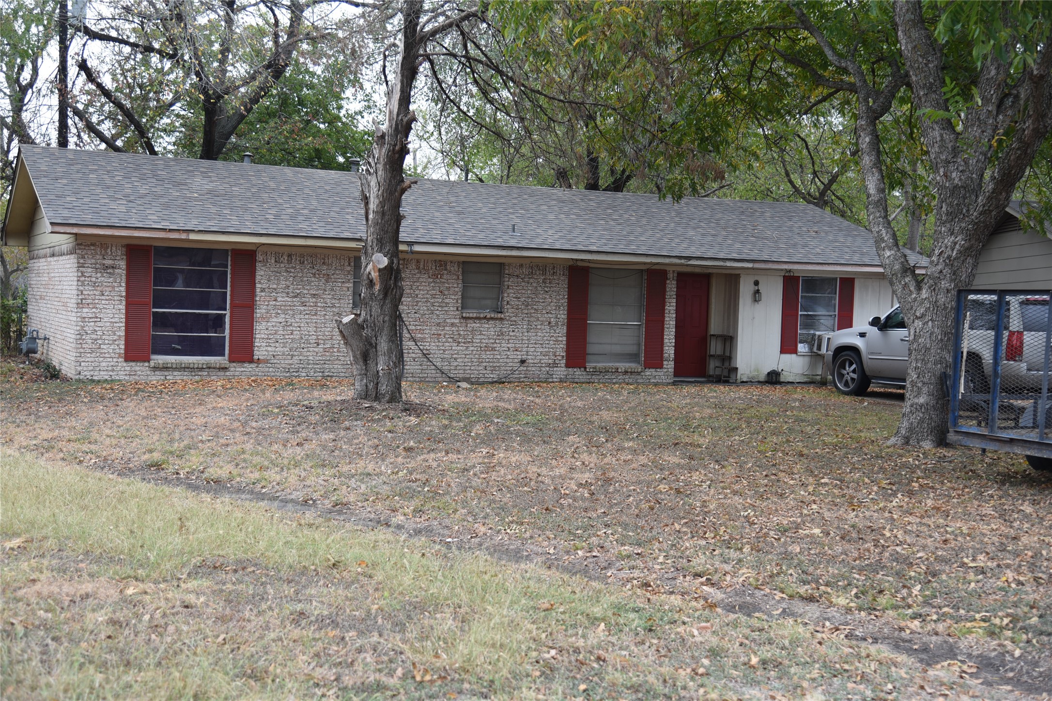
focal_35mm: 48
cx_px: 526
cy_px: 350
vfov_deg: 28.1
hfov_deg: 41.1
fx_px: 1403
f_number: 4.5
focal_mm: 48
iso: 100
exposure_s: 1/80
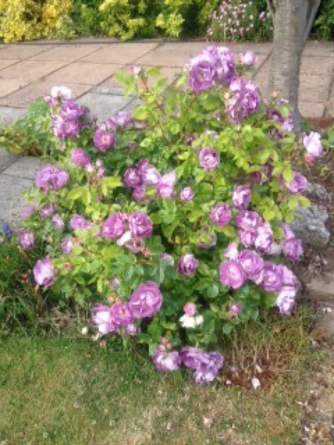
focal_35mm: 35
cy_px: 222
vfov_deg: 52.6
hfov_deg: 40.7
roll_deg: +2.3
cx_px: 167
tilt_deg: -36.5
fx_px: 450
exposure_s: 1/312
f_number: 2.4
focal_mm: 4.28
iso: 50
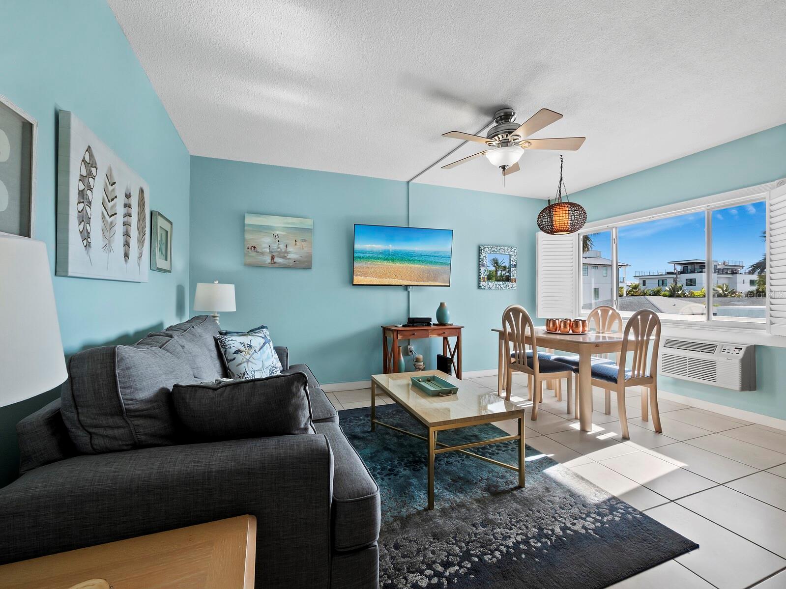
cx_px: 393
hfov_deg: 102.1
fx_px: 318
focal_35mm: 14
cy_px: 294
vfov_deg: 85.7
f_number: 11
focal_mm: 7
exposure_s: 1/13
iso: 400
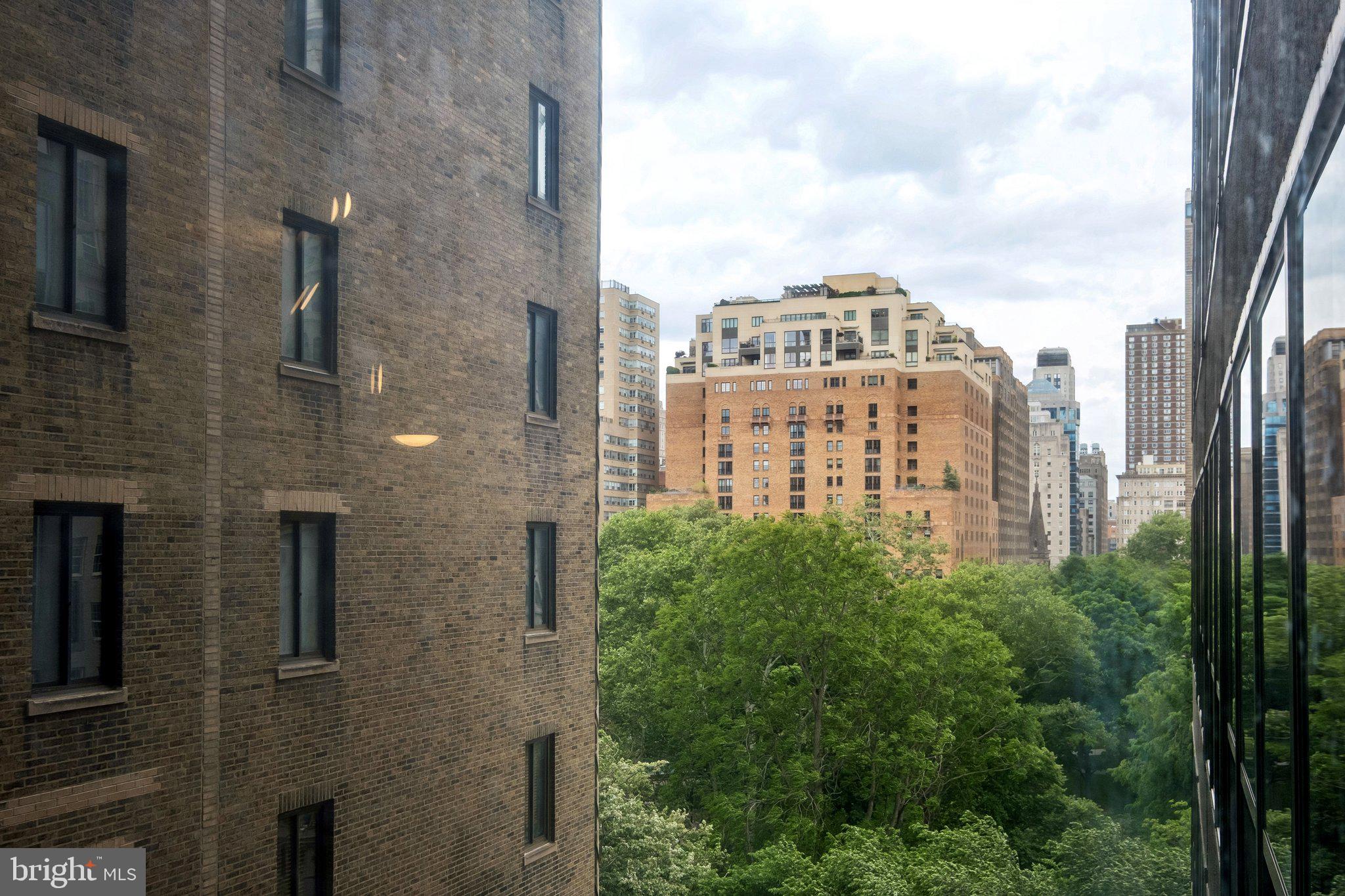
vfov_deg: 40.0
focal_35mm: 33
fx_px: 1233
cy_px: 448
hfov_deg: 57.2
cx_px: 672
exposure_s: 1/110
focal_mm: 21.9
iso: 250
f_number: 8
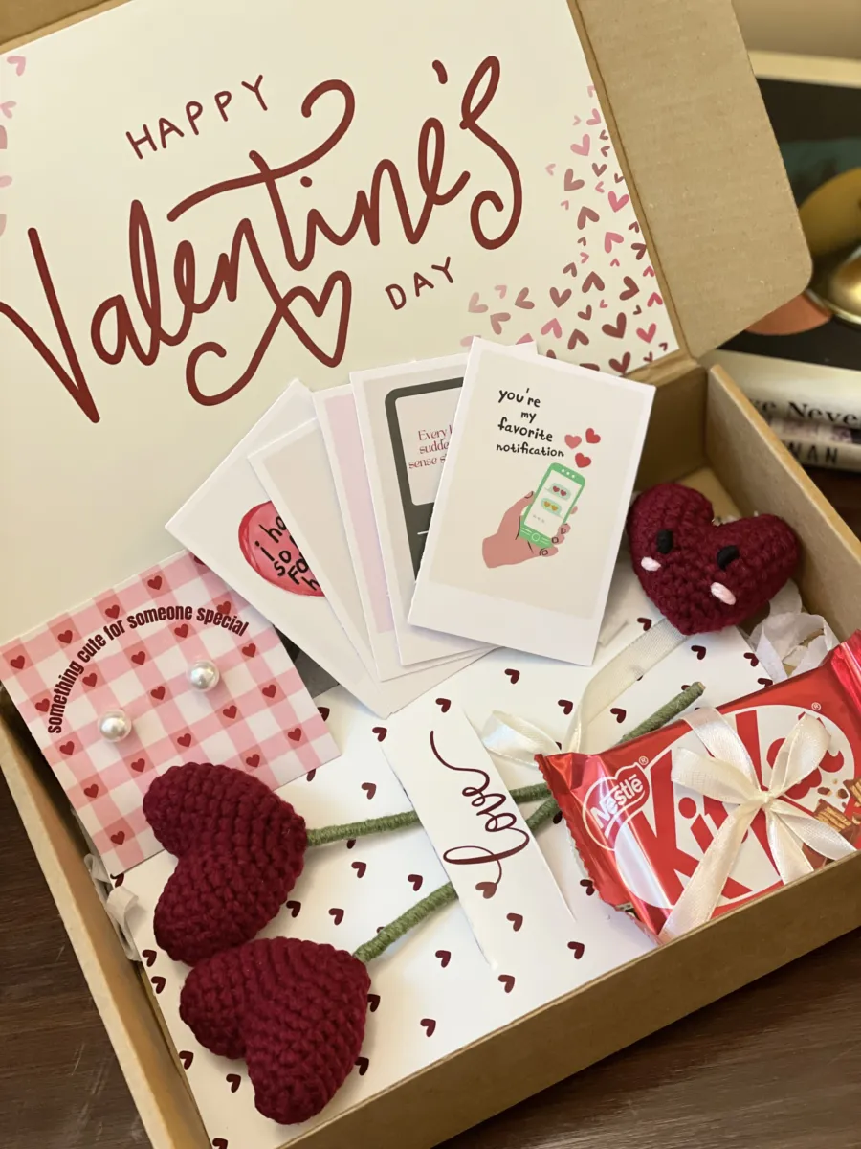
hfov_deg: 28.0
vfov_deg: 36.8
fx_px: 1725
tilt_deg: -54.8
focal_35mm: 52
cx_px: 430
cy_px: 574
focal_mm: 6
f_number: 2
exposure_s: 1/33
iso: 250
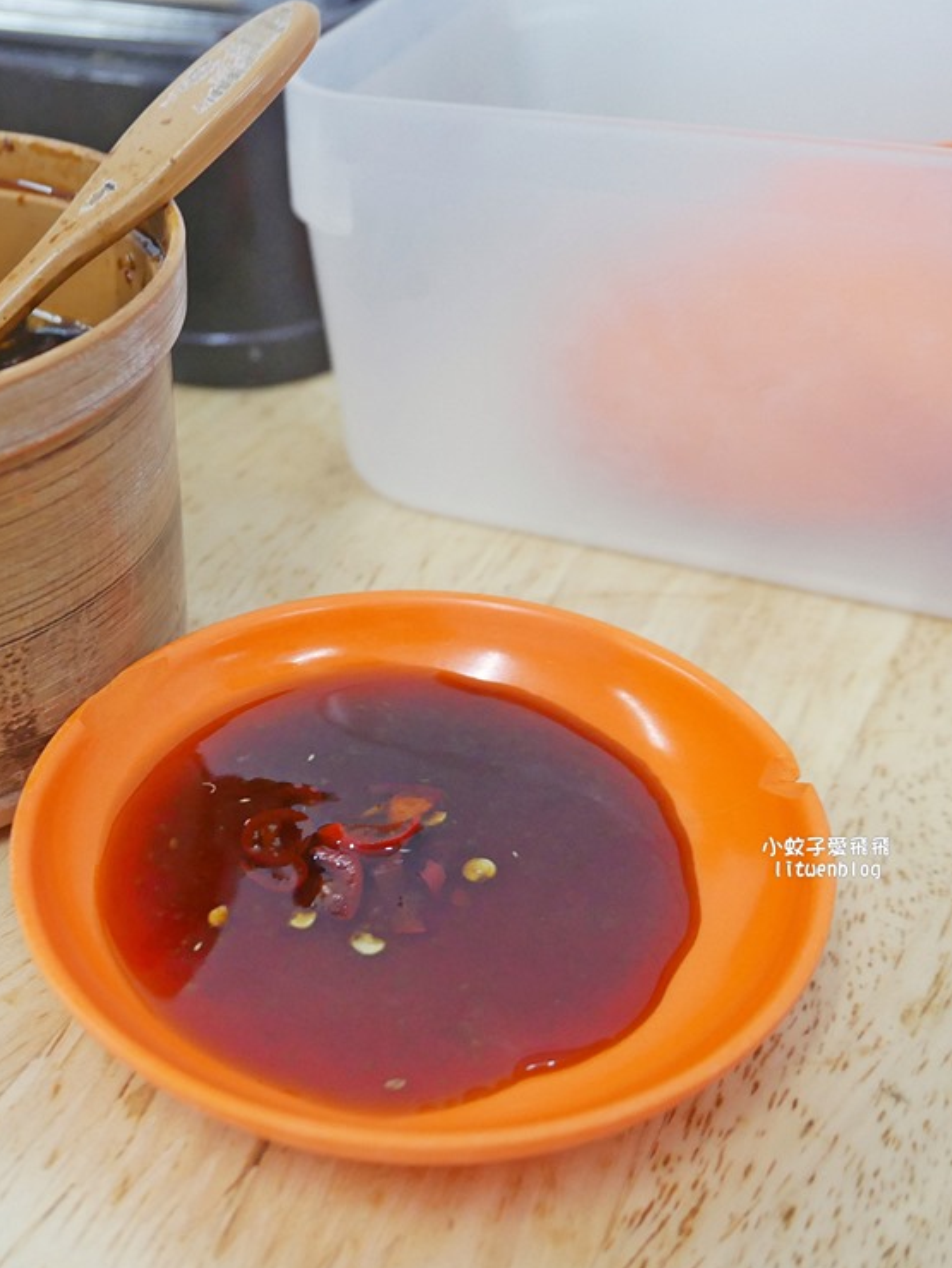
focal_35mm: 46
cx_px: 216
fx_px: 1685
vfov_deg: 41.2
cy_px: 631
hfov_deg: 30.9
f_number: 4
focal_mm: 17
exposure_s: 1/60
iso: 1000
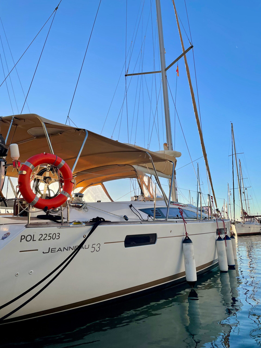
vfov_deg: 67.3
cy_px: 174
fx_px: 261
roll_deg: +1.5
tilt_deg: +12.8
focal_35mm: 26
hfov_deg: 53.1
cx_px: 130
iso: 32
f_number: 1.6
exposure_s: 1/2212
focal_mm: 4.2
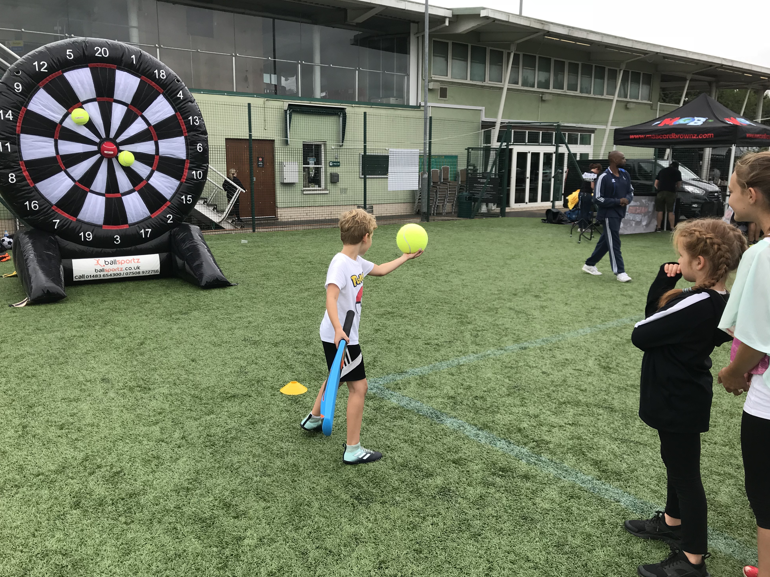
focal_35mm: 29
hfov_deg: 61.7
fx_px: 645
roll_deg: -0.2
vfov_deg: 48.2
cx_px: 384
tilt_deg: -10.1
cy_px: 291
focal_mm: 3.99
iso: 20
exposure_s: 1/584
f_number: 1.8
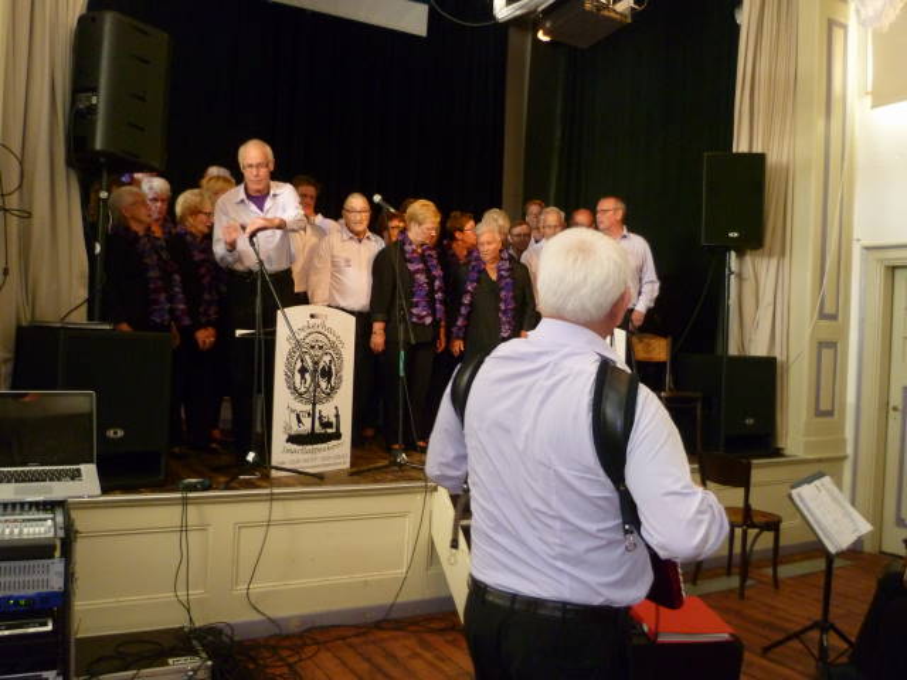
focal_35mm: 32
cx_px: 454
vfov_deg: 44.2
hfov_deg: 56.8
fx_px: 838
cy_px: 340
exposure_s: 1/30
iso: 400
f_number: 3
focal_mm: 5.7
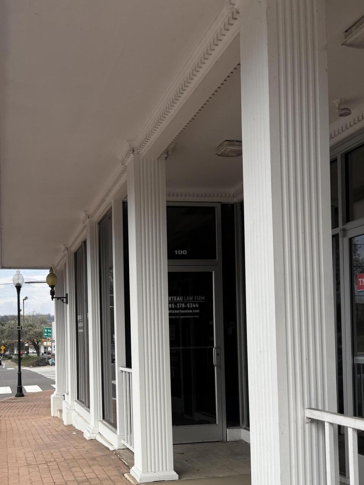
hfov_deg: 37.2
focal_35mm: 38
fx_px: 533
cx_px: 111
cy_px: 338
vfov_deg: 47.9
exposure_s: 1/2538
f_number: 1.6
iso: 50
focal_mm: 5.96
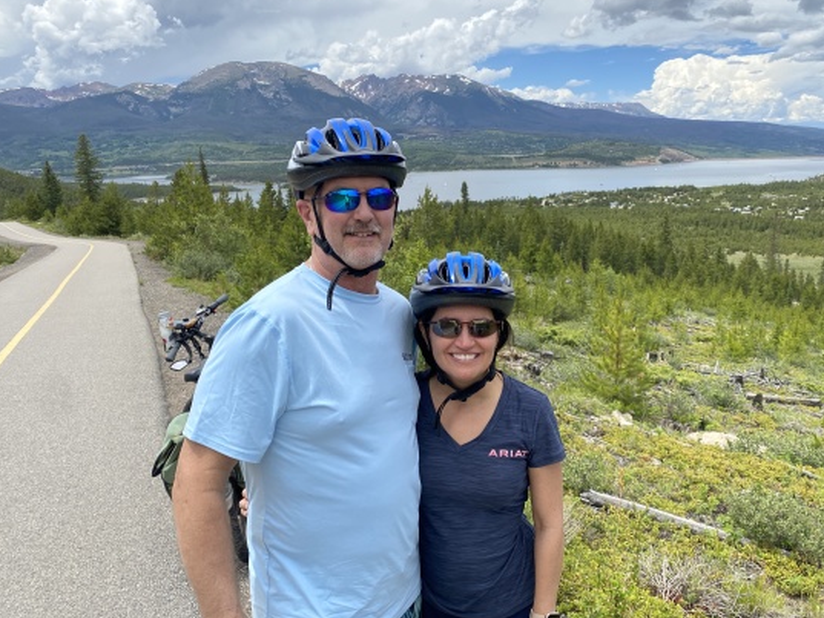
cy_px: 284
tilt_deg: -11.5
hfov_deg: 58.2
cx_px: 462
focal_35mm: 31
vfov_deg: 45.4
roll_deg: +2.4
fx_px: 738
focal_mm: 4.25
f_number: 1.8
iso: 32
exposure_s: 1/2410
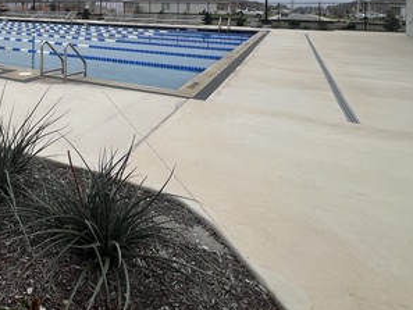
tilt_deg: -0.3
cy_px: 3
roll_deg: -0.9
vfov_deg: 43.1
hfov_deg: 55.8
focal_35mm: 28
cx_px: 49
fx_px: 334
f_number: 1.8
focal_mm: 1.57
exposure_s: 1/339
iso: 32
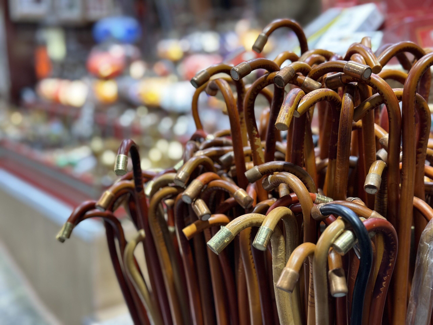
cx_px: 216
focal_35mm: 48
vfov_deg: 30.3
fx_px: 600
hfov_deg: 39.7
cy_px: 162
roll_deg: +1.3
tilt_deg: -12.3
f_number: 1.78
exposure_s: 1/100
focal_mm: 6.86
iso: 100
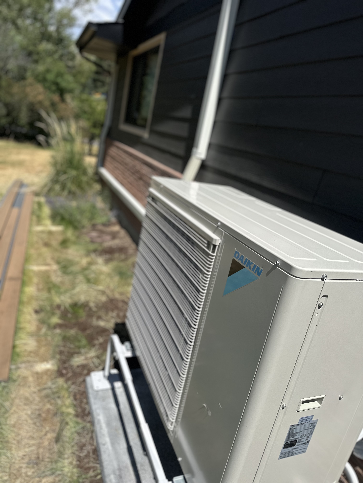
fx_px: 336
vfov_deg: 71.6
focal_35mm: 24
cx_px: 182
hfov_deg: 56.8
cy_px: 242
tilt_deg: -17.1
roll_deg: -13.3
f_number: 1.78
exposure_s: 1/9709
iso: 80
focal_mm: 6.86
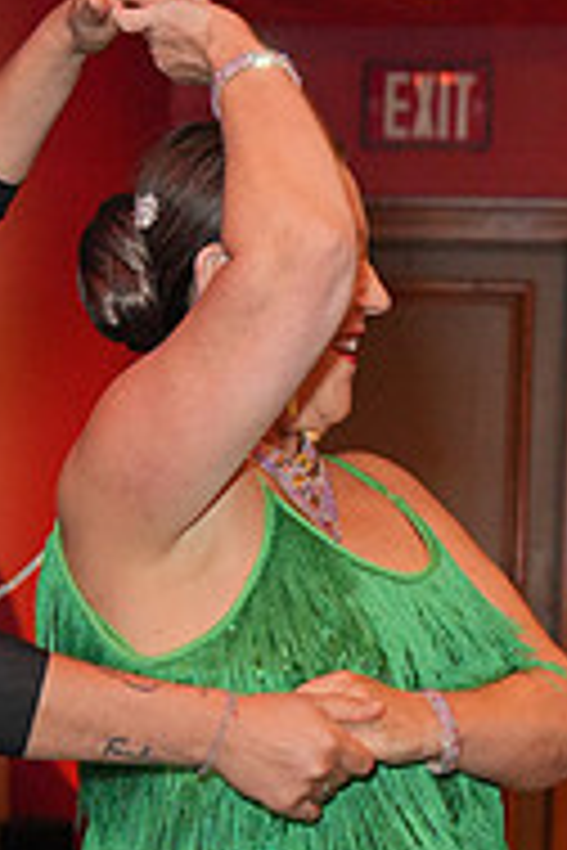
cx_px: 214
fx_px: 3402
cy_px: 1138
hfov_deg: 9.5
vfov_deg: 13.7
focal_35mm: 144
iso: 4000
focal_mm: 47
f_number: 4
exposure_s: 1/200
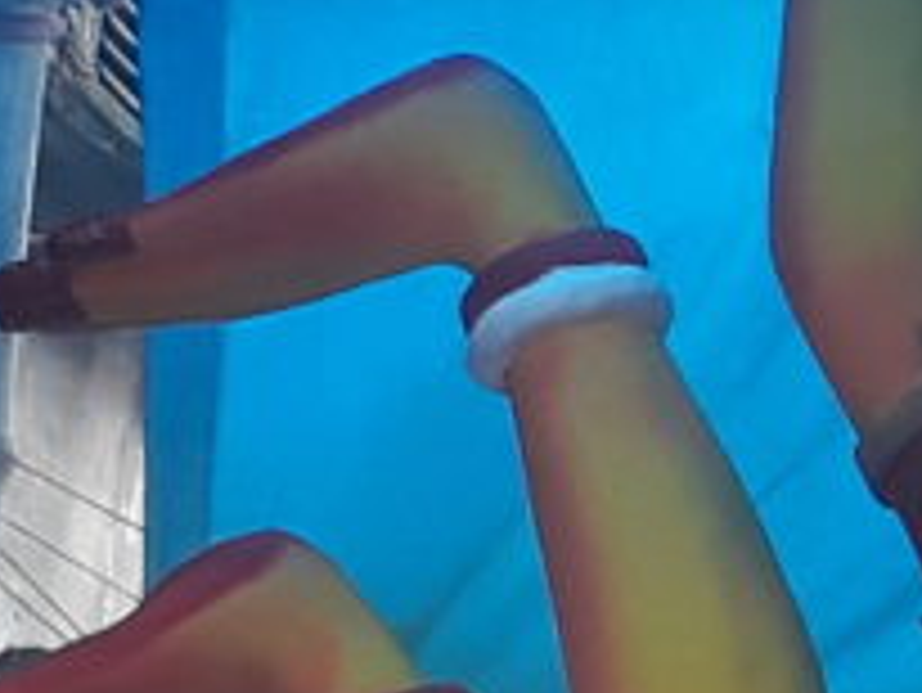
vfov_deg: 11.0
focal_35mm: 135
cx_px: 2015
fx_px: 3598
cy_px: 382
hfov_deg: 12.4
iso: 64
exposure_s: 1/100
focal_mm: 3.6
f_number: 1.9
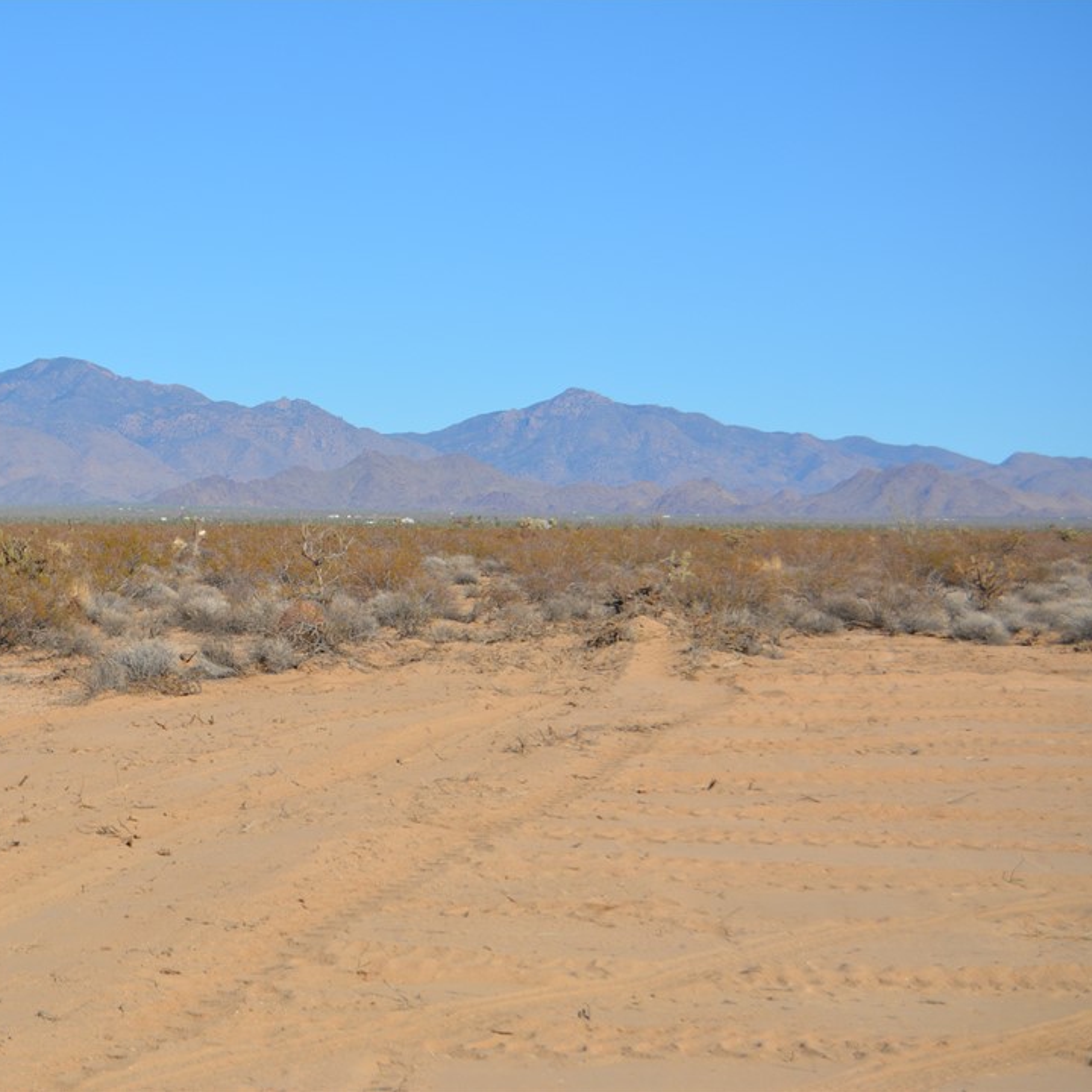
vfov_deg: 16.5
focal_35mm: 106
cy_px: 544
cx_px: 296
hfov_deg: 16.4
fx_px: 3770
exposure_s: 1/1600
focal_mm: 55
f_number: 7.1
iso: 400
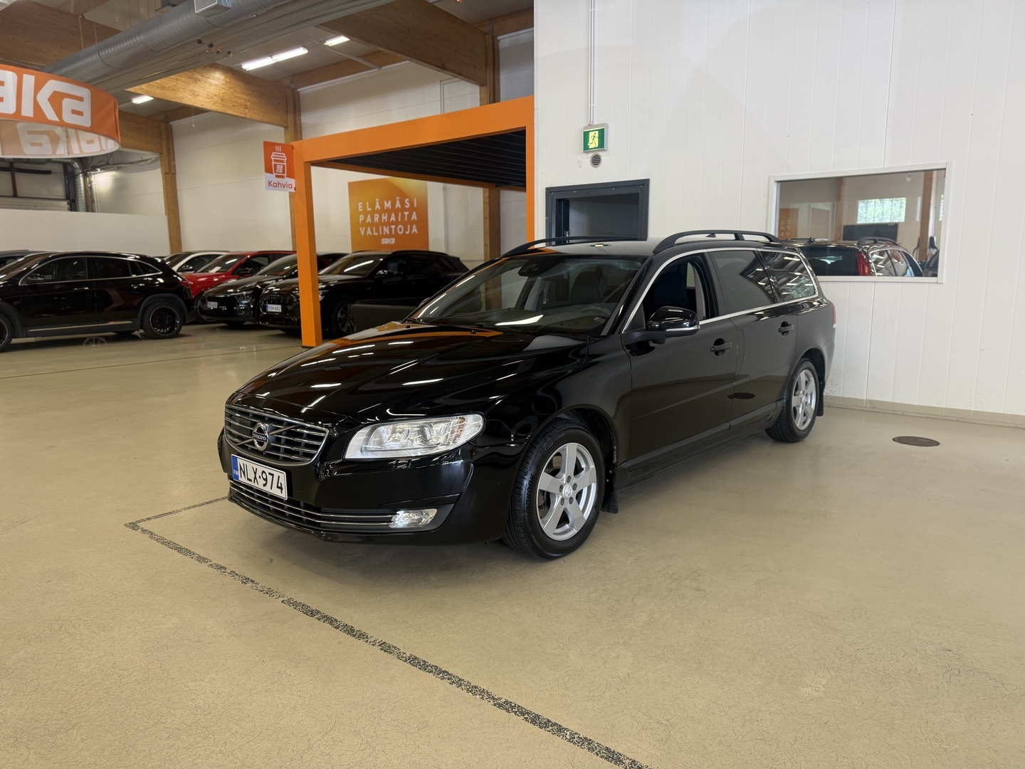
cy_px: 384
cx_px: 512
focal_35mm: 24
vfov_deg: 56.8
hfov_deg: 71.6
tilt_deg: -10.3
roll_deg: +0.5
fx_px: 711
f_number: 1.78
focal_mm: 6.76
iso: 125
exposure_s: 1/100
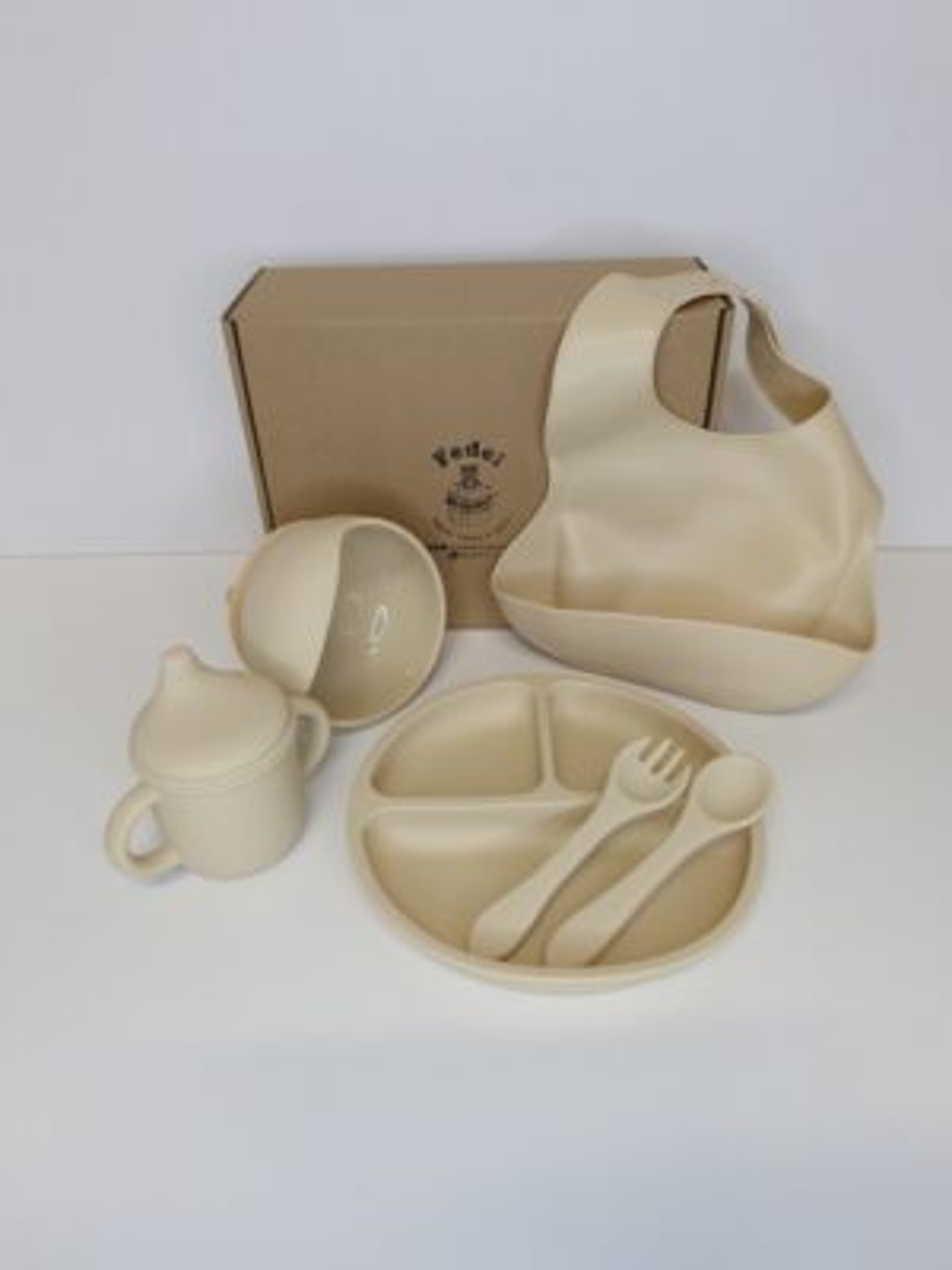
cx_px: 476
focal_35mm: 23
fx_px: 843
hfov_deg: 58.9
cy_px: 635
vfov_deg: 73.9
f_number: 1.8
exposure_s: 1/50
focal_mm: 5.54
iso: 64
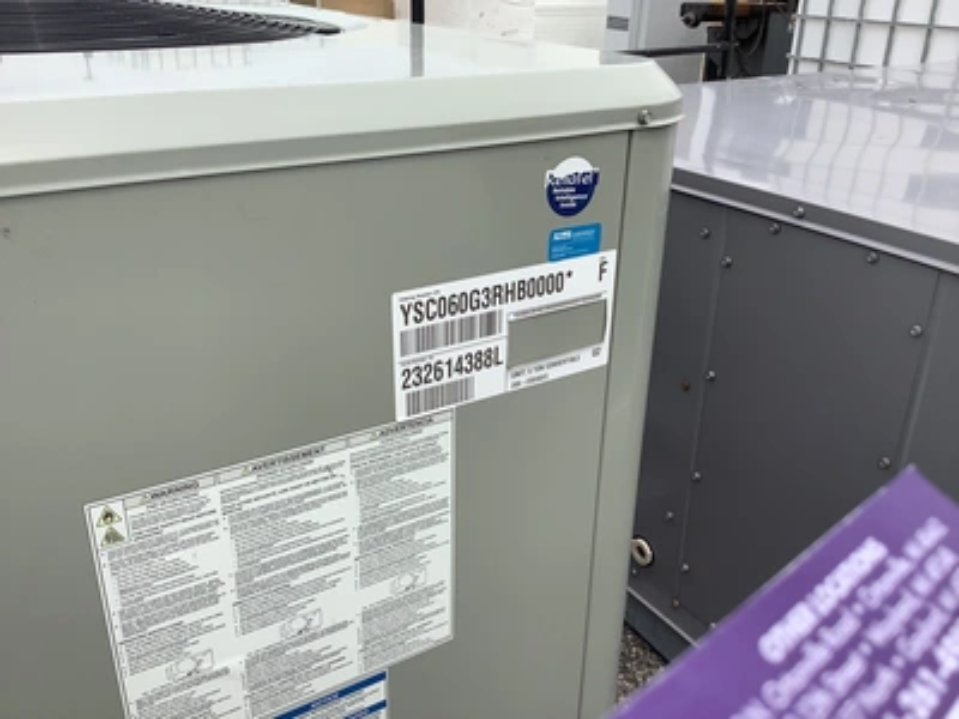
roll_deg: -0.6
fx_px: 859
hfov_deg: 58.4
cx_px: 480
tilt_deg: -25.3
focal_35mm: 31
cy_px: 360
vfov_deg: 45.4
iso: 25
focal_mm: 3.3
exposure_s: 1/1253
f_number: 2.4
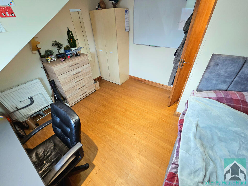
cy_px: 93
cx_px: 124
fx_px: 93
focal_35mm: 13
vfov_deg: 89.9
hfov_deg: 106.2
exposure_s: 1/50
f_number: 2.2
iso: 400
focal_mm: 2.2
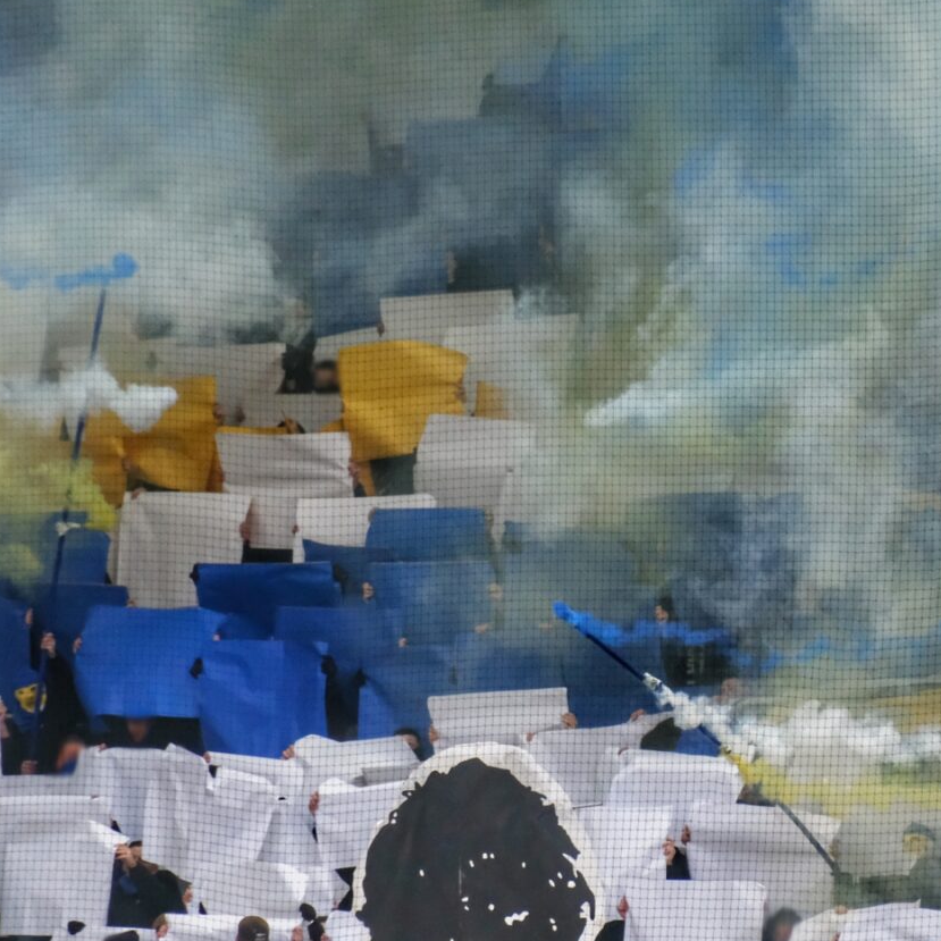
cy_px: 502
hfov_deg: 2.4
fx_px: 22697
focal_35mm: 738
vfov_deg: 2.4
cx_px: 648
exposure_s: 1/400
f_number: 6.3
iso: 3200
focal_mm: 300
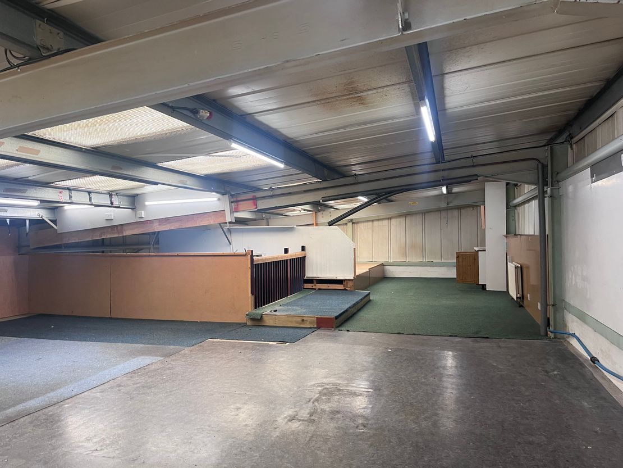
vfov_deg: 53.1
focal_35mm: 26
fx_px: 468
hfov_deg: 67.3
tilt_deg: +2.6
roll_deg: +1.2
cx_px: 312
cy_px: 234
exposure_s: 1/50
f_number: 1.6
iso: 80
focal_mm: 5.1
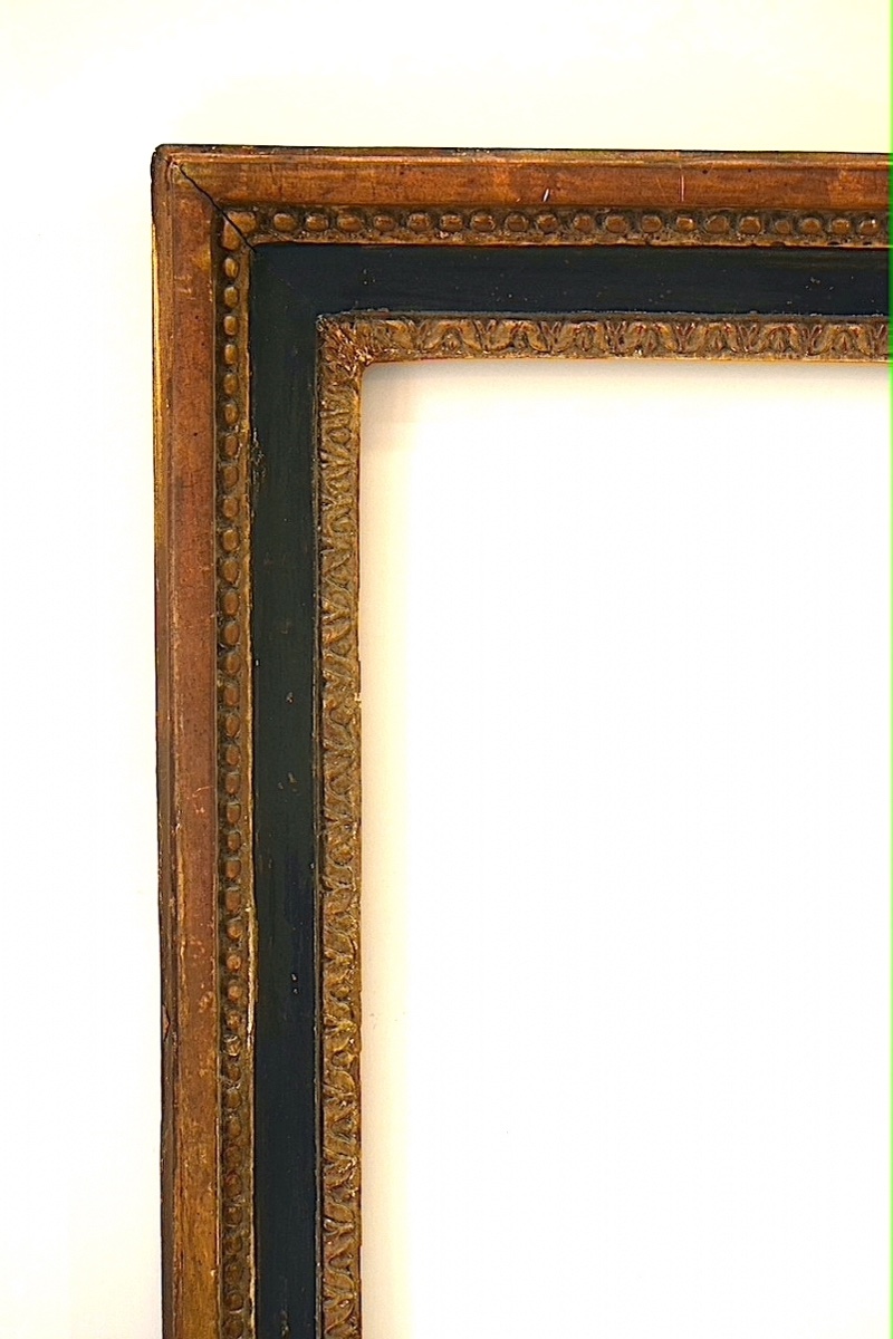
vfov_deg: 42.3
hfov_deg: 28.9
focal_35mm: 46
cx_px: 446
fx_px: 1730
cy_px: 670
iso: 220
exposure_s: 1/125
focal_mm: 31
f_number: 5.6
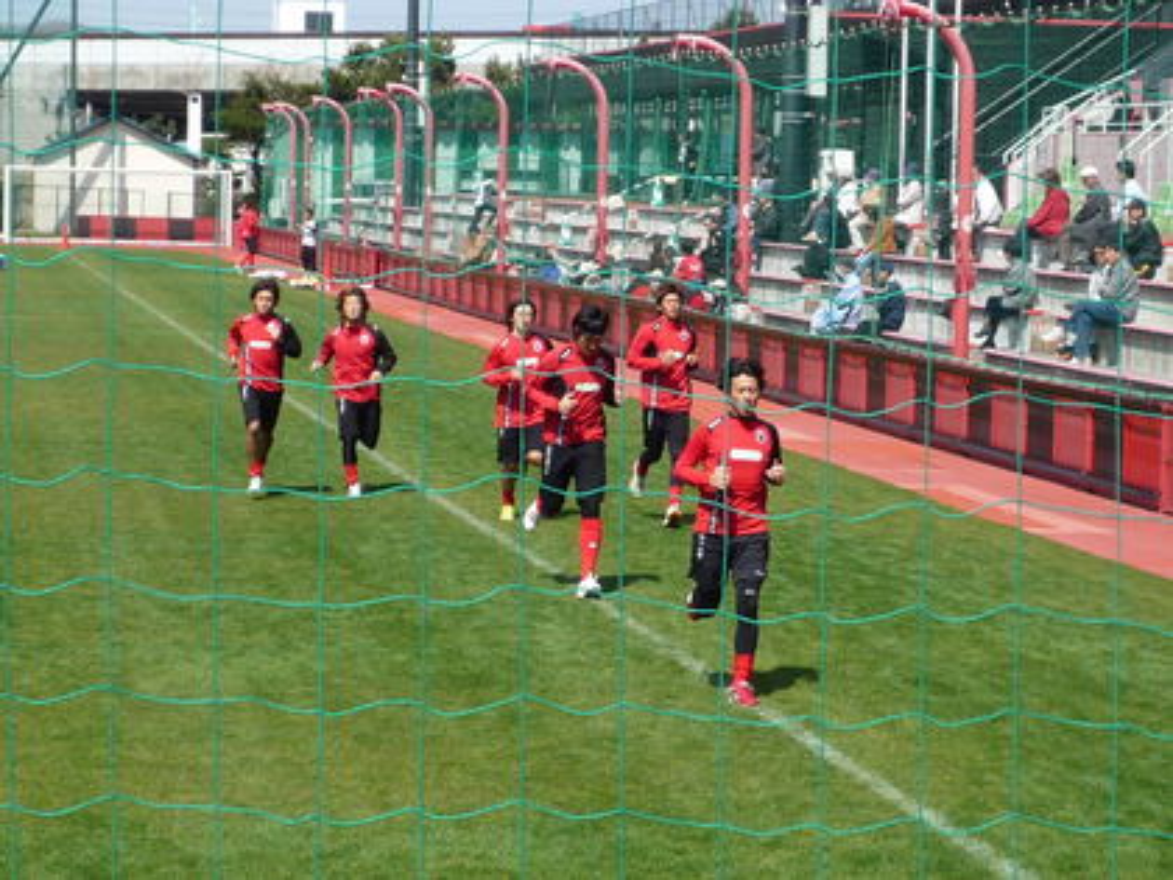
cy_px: 440
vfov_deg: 12.9
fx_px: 3897
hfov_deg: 17.1
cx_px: 586
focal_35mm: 115
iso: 100
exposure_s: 1/400
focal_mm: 11.3
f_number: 4.9
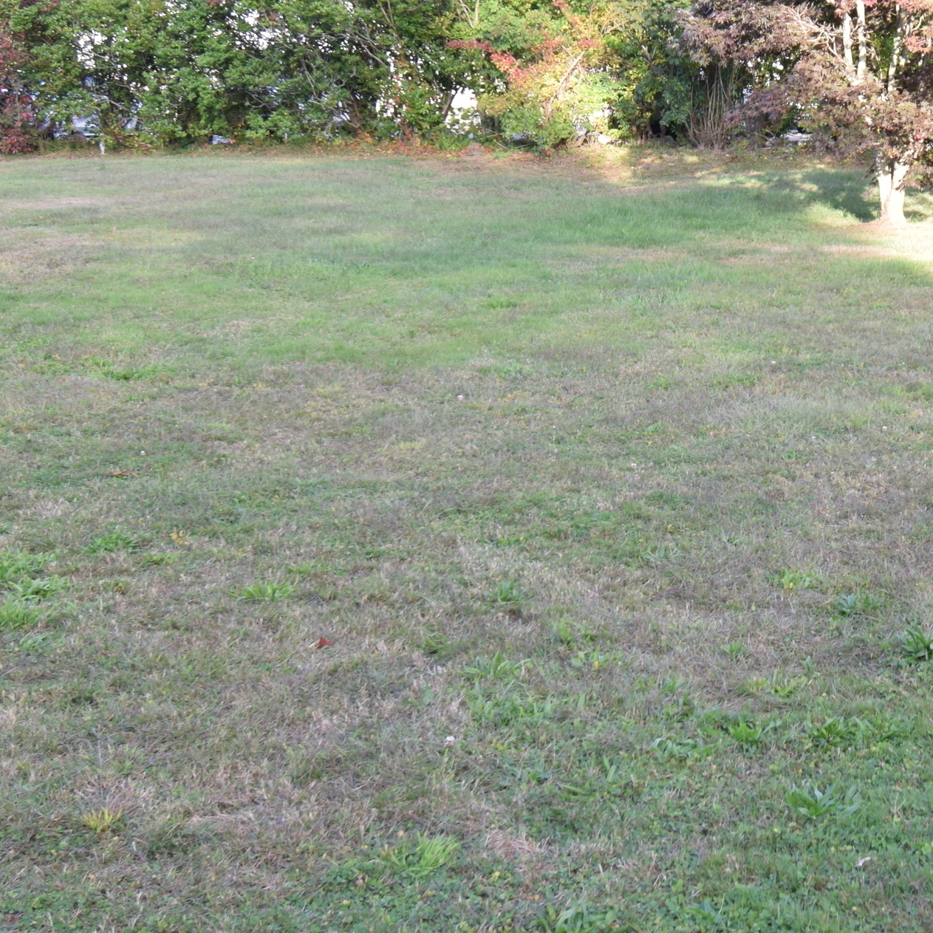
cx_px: 867
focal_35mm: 62
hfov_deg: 26.6
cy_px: 283
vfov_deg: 27.5
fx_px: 1891
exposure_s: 1/100
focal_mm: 20
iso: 400
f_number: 8
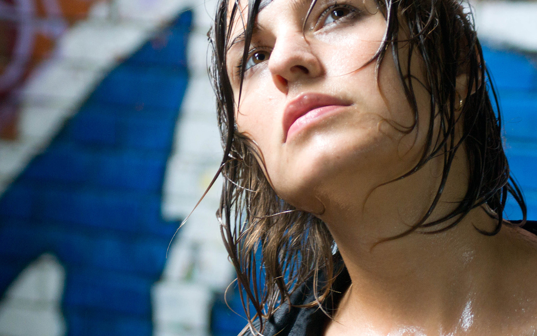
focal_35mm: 123
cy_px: 172
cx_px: 253
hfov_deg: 17.0
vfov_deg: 10.7
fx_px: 1796
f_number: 4
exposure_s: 1/100
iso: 800
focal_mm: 55
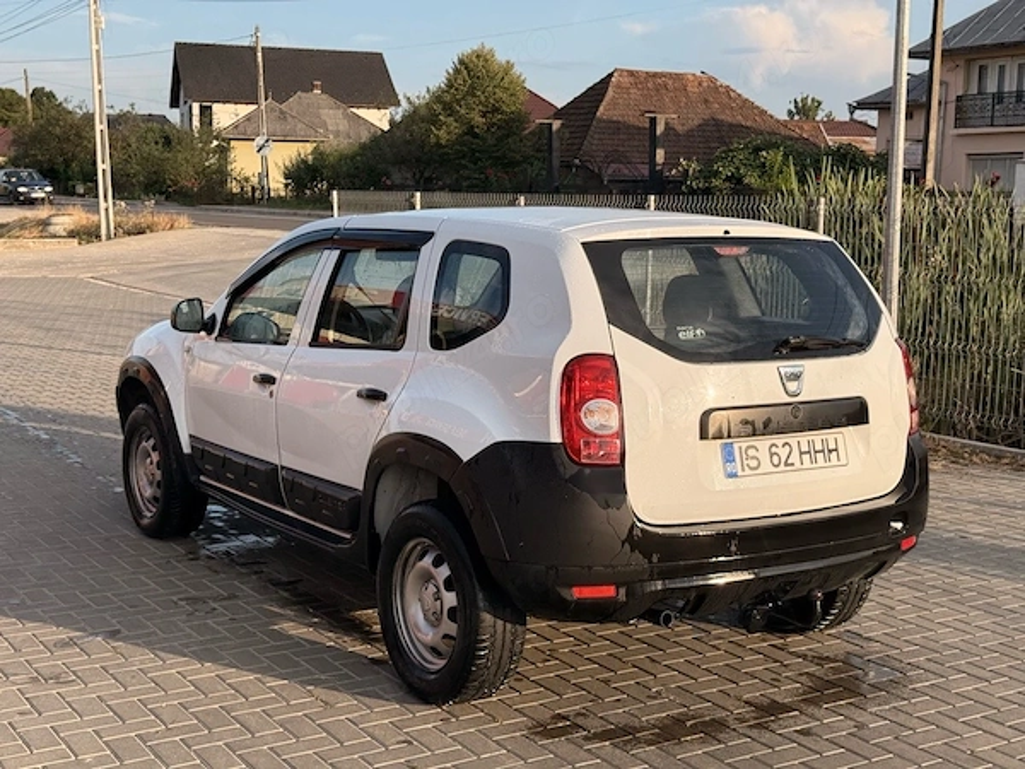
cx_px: 512
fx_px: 1421
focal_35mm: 48
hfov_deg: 39.7
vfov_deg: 30.3
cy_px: 384
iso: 100
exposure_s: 1/2865
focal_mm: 6.76
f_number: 1.78
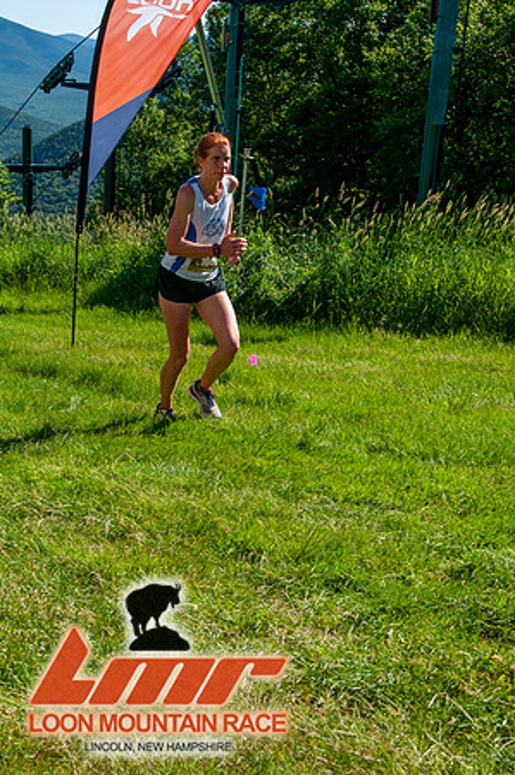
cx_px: 258
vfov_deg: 38.9
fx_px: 1097
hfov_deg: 26.4
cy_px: 388
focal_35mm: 51
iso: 200
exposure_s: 1/250
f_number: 8
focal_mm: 34
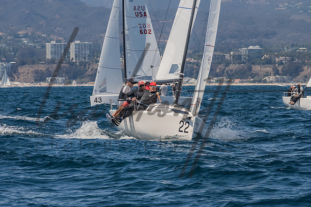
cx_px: 156
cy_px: 104
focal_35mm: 315
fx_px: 2720
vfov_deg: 4.4
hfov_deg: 6.5
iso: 640
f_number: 14
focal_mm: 210
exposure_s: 1/1250
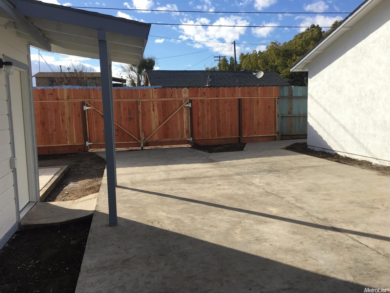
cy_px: 146
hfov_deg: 61.7
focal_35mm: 29
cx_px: 195
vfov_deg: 48.2
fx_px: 327
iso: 25
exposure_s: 1/1115
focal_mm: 4.15
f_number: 2.2
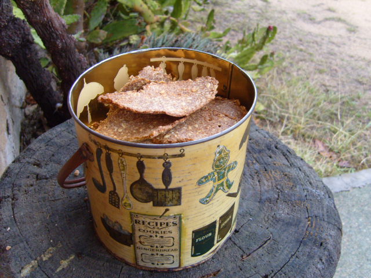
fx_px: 375
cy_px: 139
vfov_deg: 40.7
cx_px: 186
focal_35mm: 35
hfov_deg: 52.6
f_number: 2.8
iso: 200
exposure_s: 1/6
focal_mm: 7.4
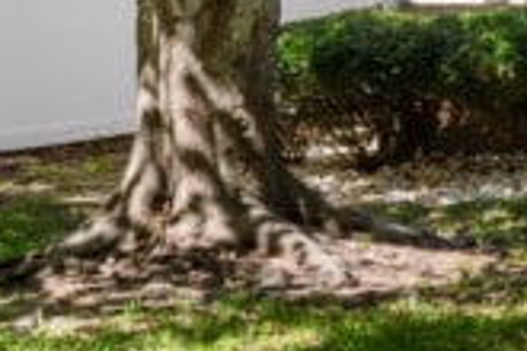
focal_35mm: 124
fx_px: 1815
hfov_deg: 12.1
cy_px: -121
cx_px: 1373
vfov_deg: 10.8
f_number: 8
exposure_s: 1/250
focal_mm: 12
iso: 100
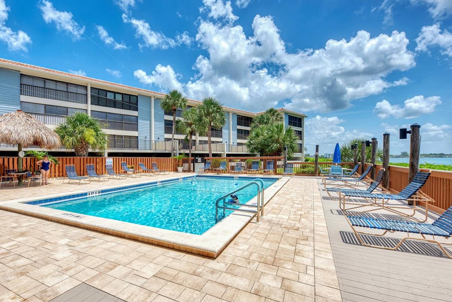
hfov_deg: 96.0
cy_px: 156
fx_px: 201
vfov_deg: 73.7
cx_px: 192
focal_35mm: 16
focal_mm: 12
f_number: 7.1
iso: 100
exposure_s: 1/200
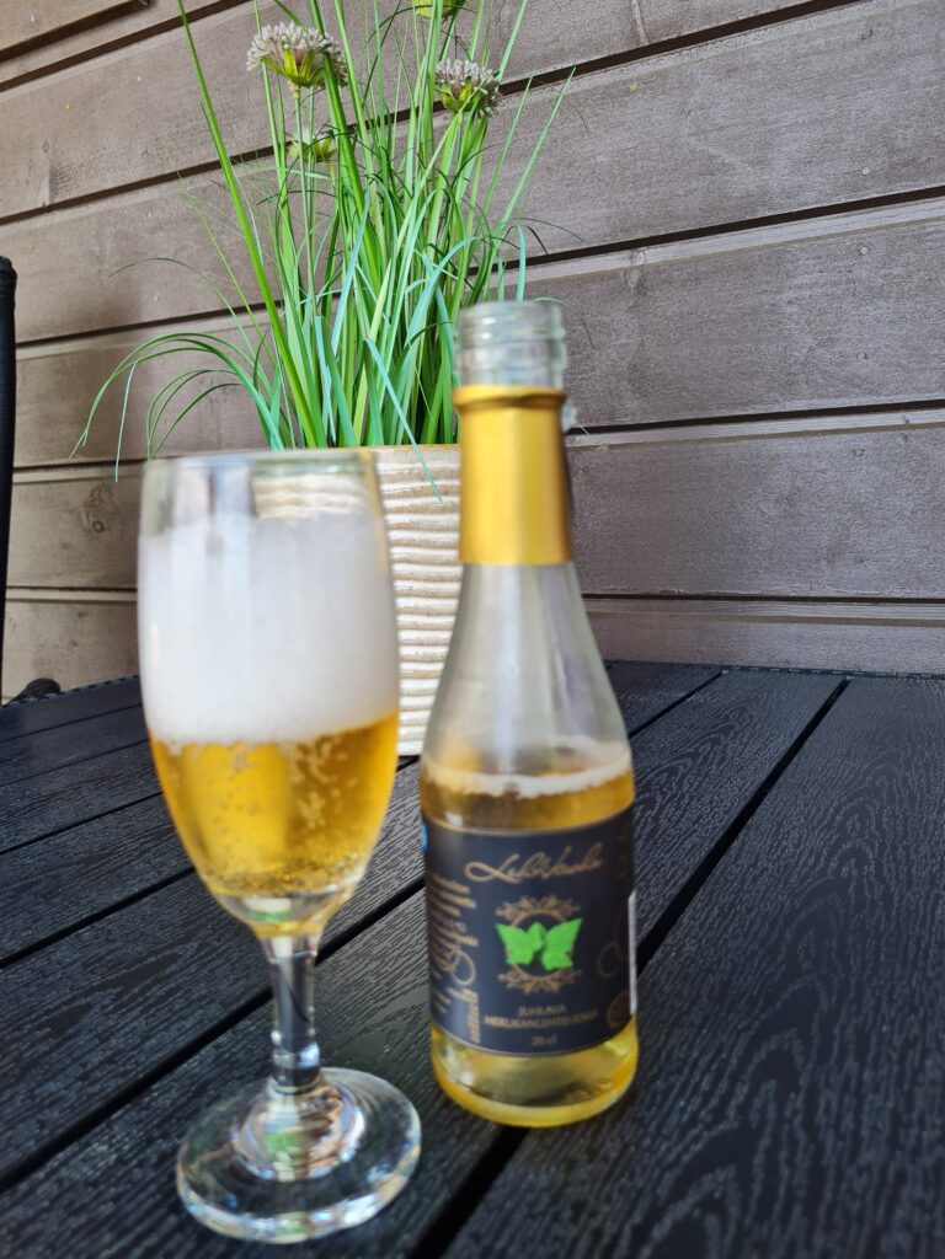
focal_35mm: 26
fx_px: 946
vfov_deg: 67.3
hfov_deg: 53.1
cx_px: 472
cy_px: 630
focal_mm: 5.4
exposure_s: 1/214
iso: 50
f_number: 1.8
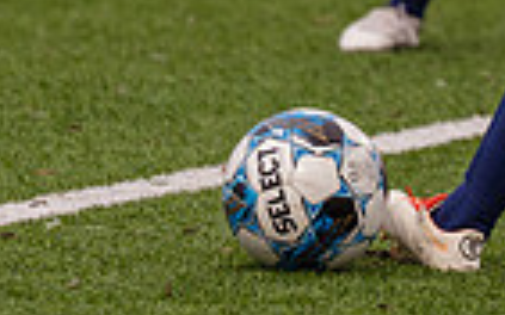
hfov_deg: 2.4
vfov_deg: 1.5
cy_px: -419
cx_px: 593
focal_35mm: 858
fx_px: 11804
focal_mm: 153
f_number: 2.8
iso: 400
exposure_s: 1/1250
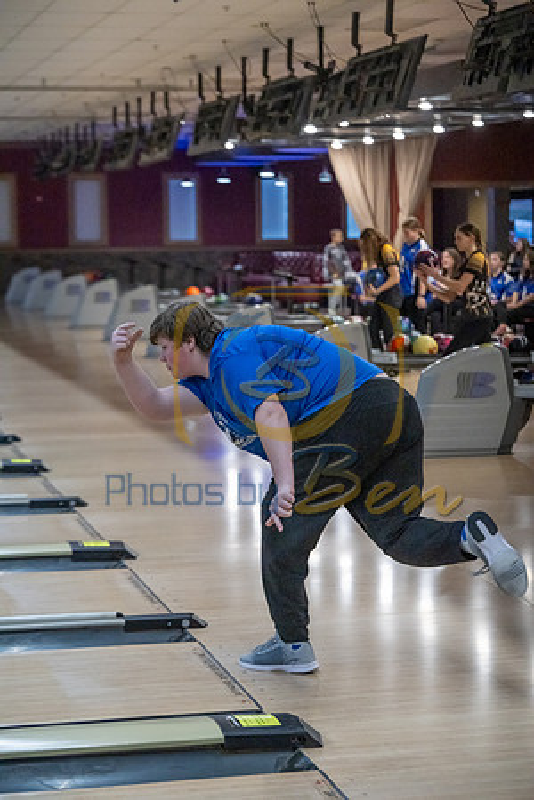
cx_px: 267
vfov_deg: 24.2
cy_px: 400
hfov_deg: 16.3
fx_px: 1869
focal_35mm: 84
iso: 4000
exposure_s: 1/800
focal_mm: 84
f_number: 3.5
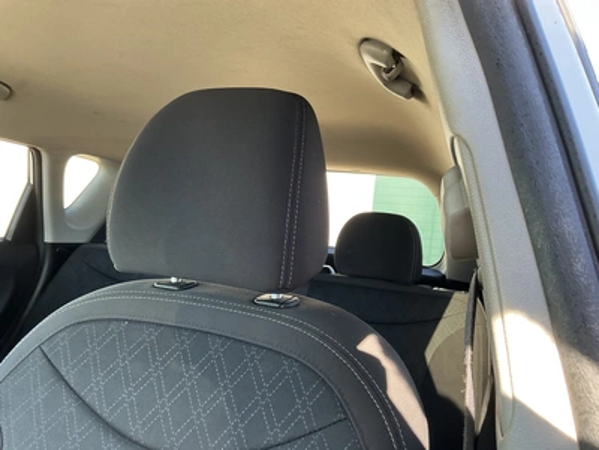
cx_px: 300
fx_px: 485
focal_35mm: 28
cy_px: 225
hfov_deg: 63.4
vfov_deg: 49.7
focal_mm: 3
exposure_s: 1/105
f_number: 1.8
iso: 64
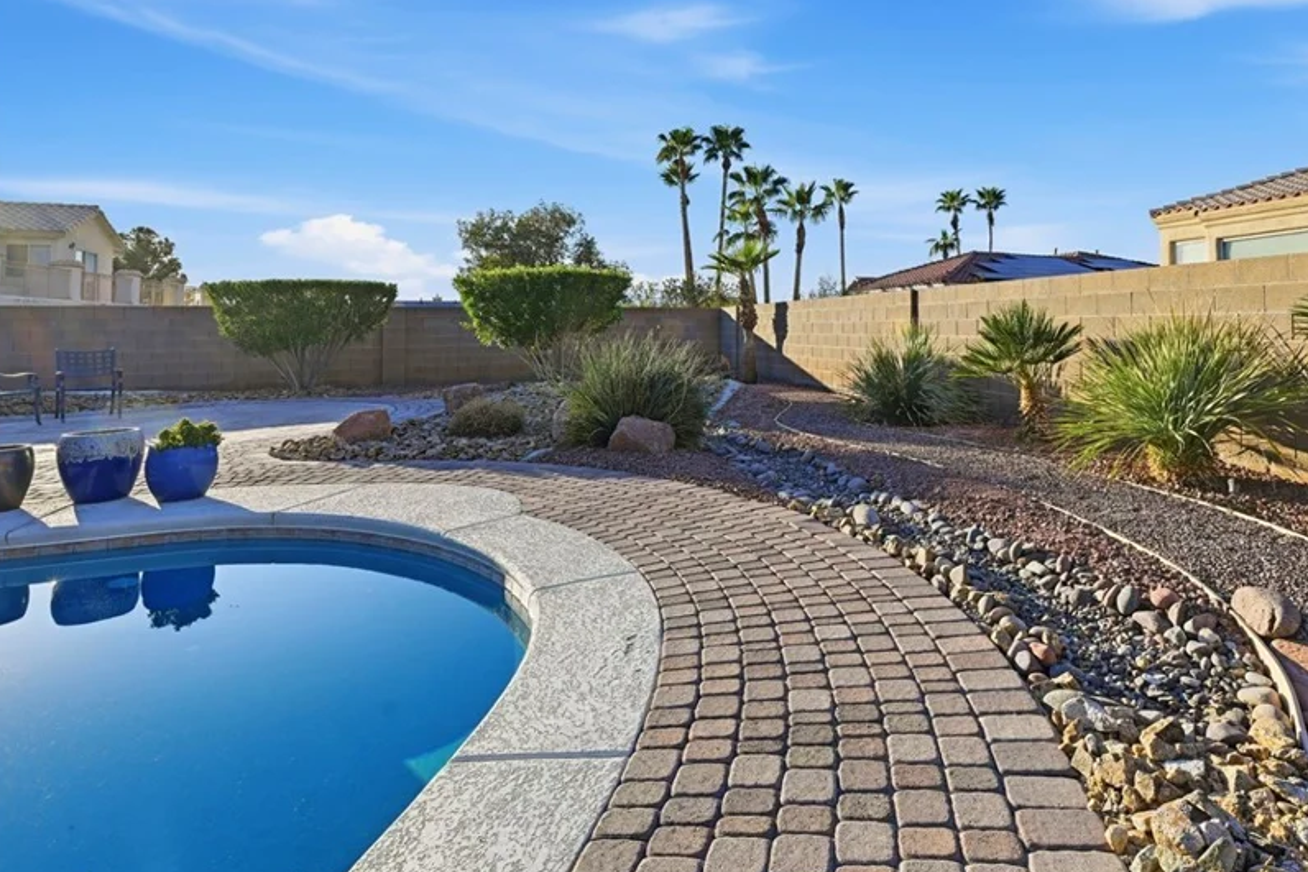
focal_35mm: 18
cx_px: 835
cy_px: 387
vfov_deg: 67.2
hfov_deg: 87.8
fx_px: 654
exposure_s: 1/500
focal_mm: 14
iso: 64
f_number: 10
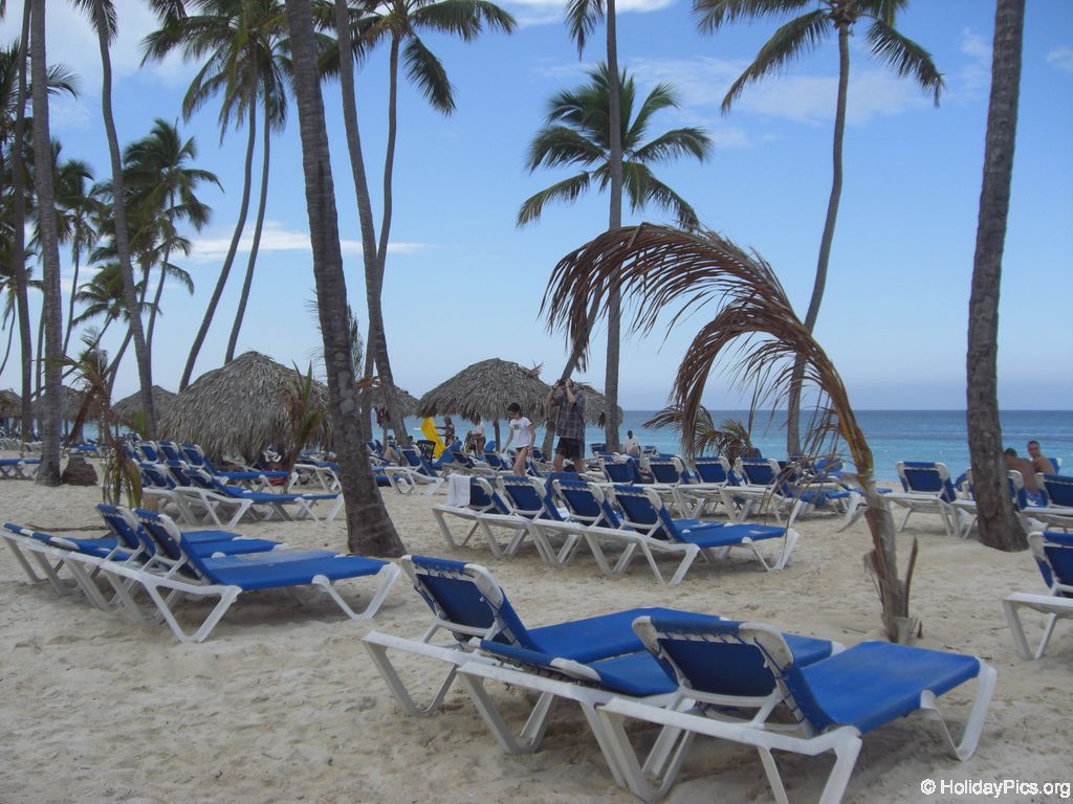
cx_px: 536
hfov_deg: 49.0
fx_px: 1178
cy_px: 402
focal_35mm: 38
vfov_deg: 37.7
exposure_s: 1/640
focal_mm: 6.2
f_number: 2.7
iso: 64
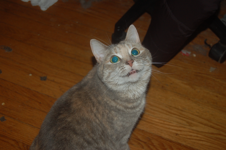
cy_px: 75
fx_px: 395
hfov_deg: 31.9
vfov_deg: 21.5
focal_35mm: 63
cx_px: 113
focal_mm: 42
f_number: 5.3
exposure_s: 1/60
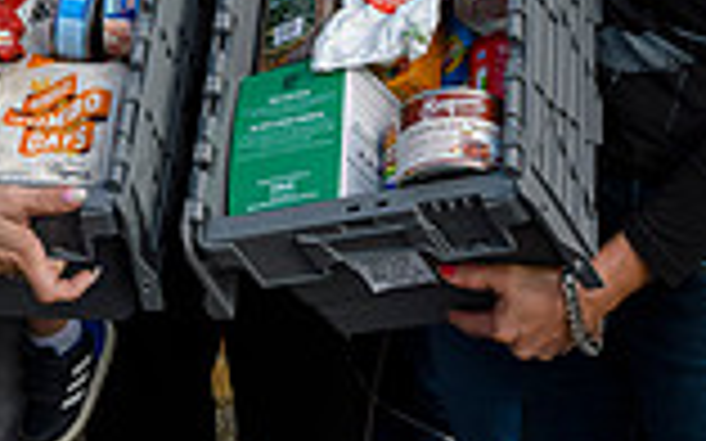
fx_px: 2193
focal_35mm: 114
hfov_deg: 18.2
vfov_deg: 10.3
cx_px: 225
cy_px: -536
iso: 100
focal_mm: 26
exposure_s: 1/200
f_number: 8
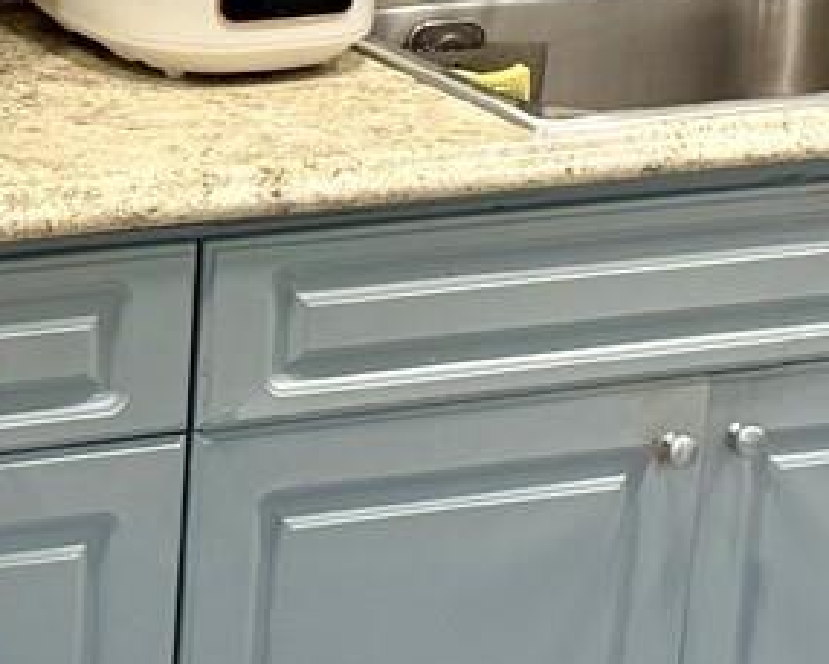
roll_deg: -1.4
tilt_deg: -16.6
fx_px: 3215
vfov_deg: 11.7
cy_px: 145
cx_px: -122
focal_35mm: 131
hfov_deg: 14.3
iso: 160
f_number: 1.78
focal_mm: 6.76
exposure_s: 1/120
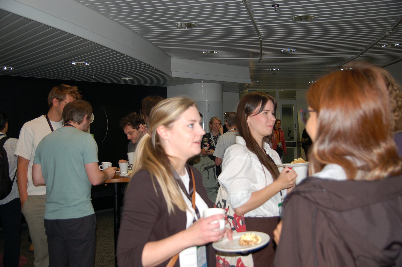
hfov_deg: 53.2
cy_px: 134
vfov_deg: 36.8
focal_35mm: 36
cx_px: 201
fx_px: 402
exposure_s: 1/60
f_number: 2.8
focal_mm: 24
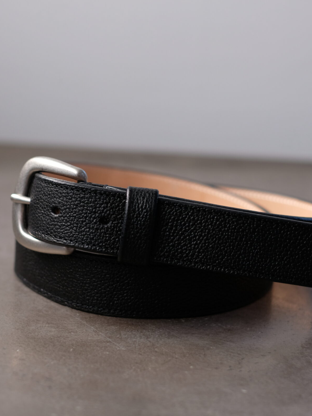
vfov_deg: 23.8
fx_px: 986
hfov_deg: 17.9
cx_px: 107
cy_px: 221
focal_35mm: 82
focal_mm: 35
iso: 200
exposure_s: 1/220
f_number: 2.5
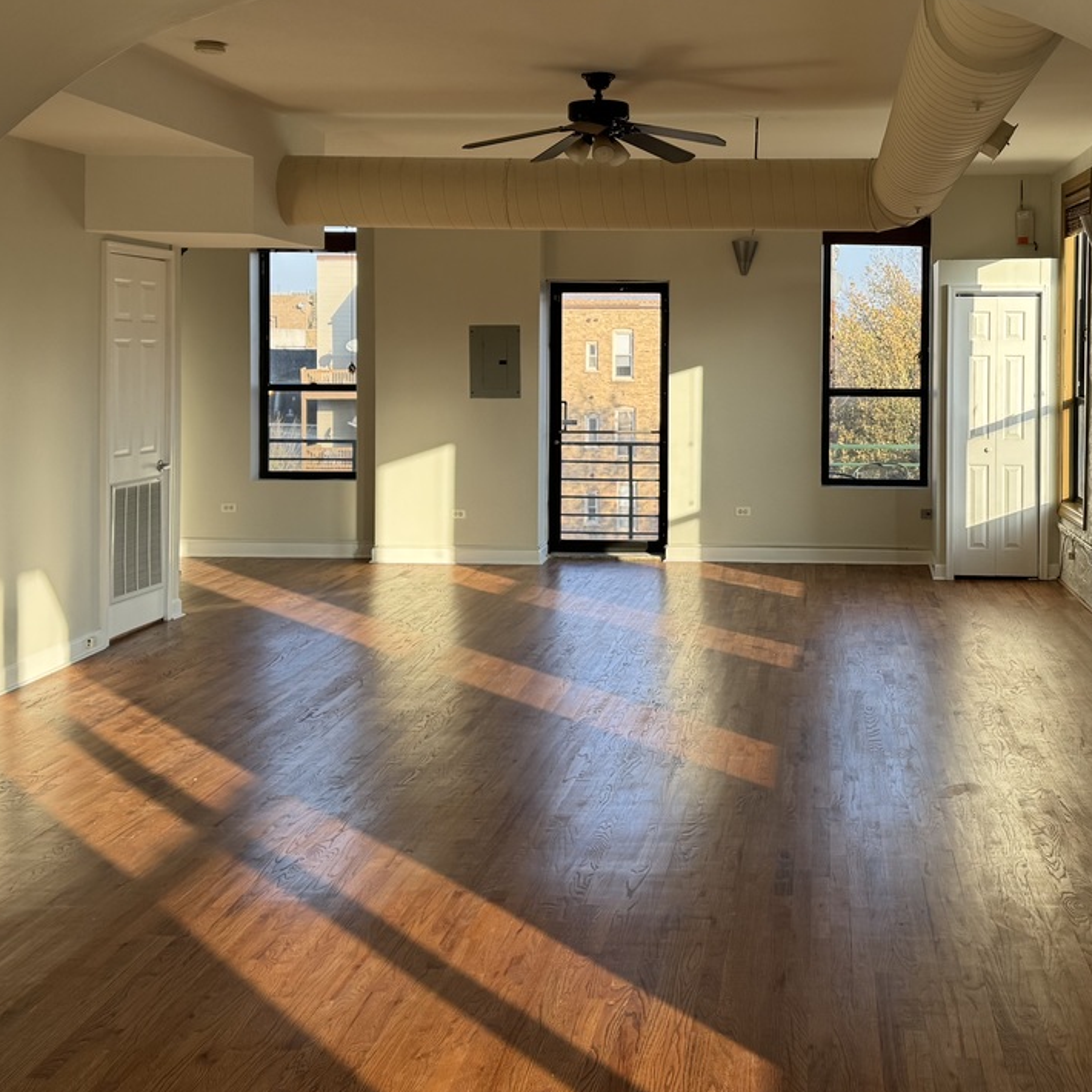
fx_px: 1535
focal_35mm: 43
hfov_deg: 38.8
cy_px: 371
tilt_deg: -1.4
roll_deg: -0.3
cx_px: 709
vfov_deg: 38.8
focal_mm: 6.76
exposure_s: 1/464
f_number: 1.78
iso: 80
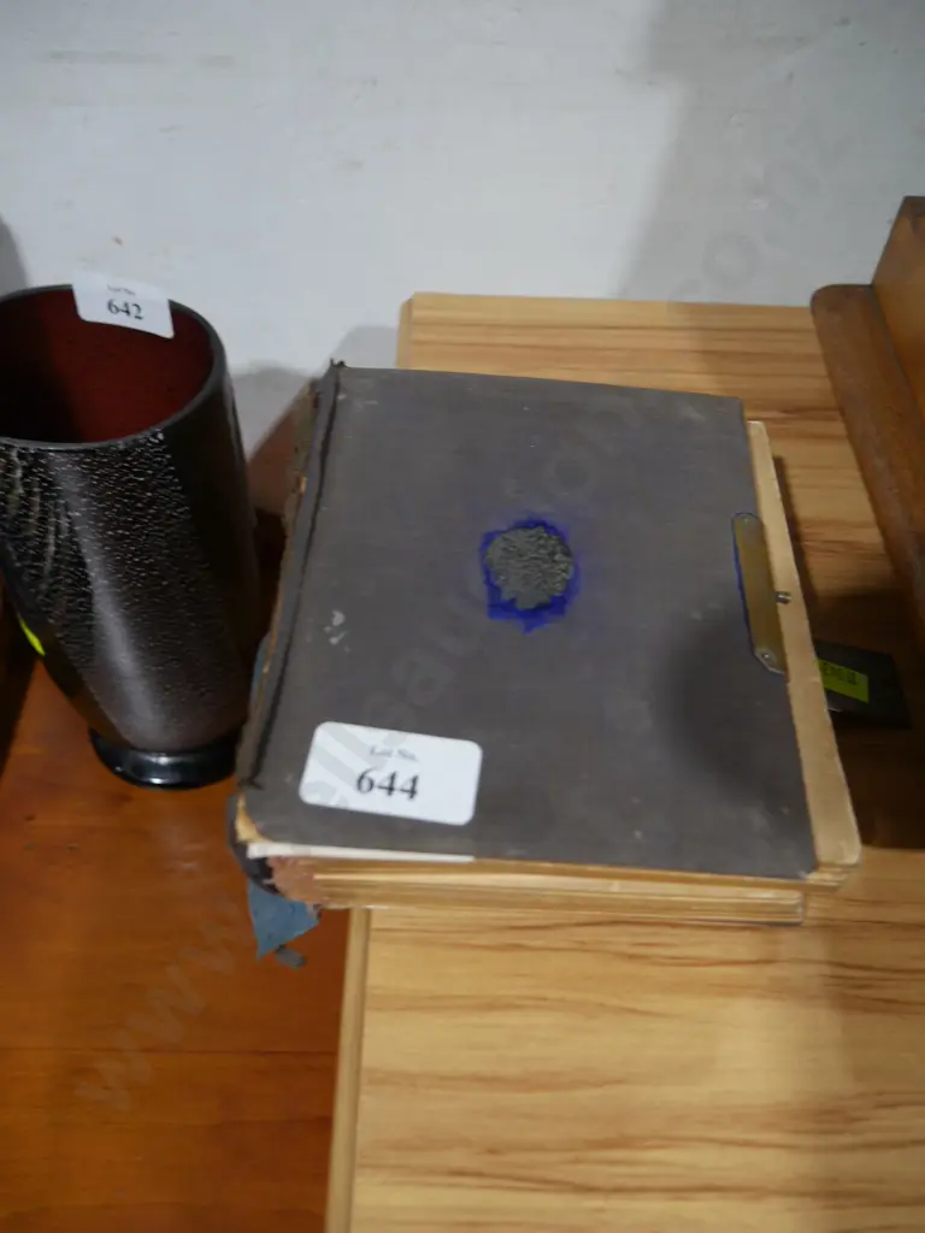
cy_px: 616
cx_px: 462
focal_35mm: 30
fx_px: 1069
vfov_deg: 60.0
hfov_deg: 46.8
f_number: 3.6
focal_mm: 15
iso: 400
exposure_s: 1/60
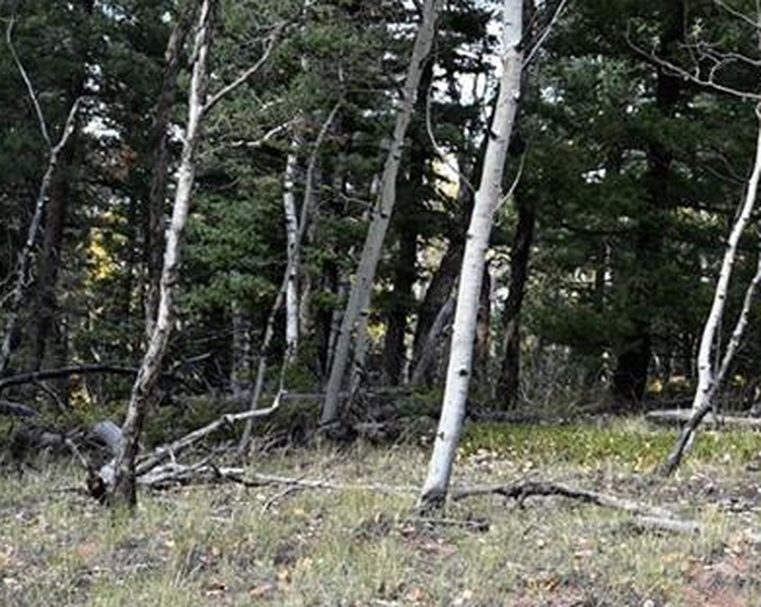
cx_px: 90
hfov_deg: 17.4
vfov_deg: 14.1
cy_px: 362
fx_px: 2453
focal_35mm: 109
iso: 100
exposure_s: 1/250
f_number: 6.3
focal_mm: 28
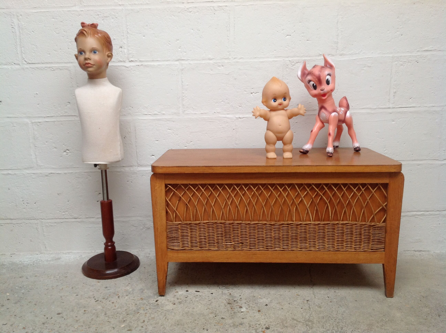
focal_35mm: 35
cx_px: 223
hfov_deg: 52.7
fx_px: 450
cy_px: 166
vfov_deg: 40.6
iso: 100
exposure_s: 1/40
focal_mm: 4.28
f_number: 2.4
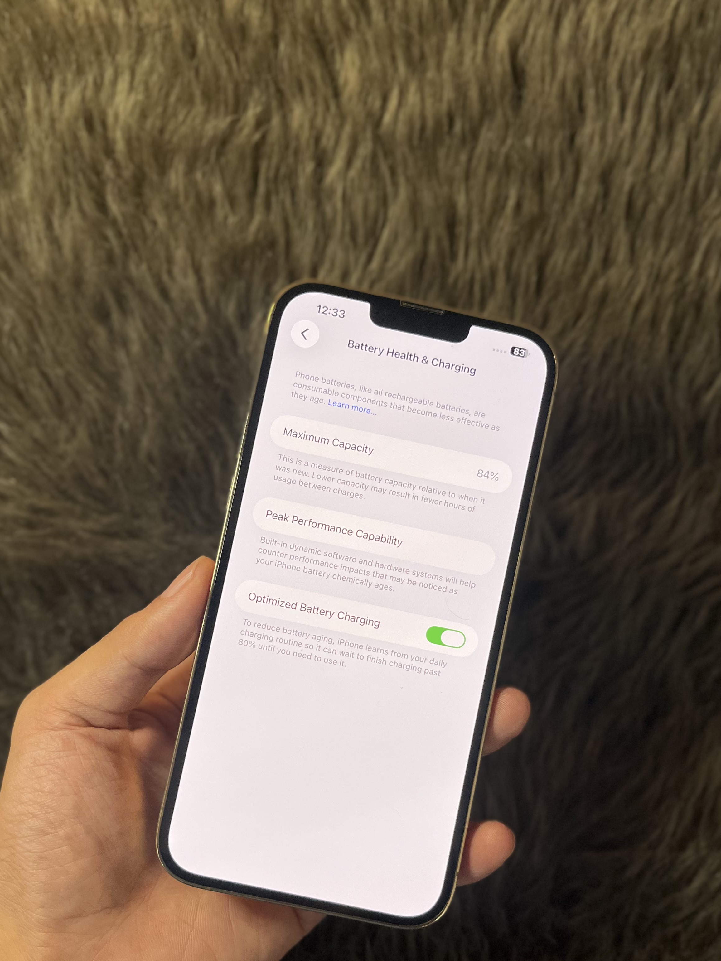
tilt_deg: -67.5
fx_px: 944
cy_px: 621
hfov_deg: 41.8
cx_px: 371
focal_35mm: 34
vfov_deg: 53.1
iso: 125
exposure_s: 1/63
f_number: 1.6
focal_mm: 5.1
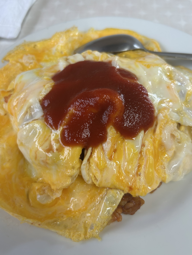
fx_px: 214
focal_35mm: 29
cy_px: 125
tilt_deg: -59.3
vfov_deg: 61.7
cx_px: 93
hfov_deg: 48.2
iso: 50
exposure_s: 1/100
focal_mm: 5.7
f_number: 1.5
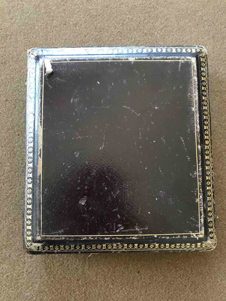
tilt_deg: -84.7
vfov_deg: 63.4
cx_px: 113
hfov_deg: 49.7
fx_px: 244
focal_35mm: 28
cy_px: 150
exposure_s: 1/17
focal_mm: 3.99
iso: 80
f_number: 1.8
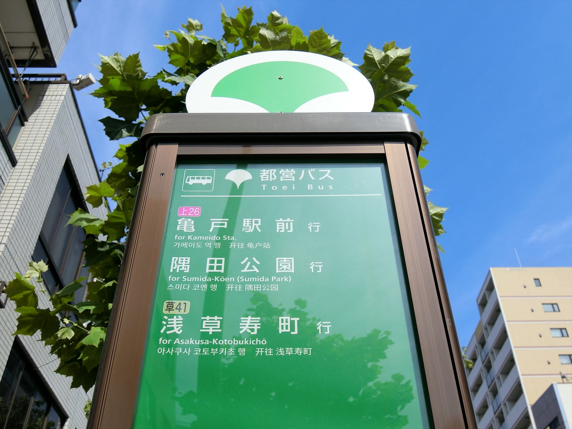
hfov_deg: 49.0
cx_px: 286
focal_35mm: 38
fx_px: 628
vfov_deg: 37.7
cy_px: 214
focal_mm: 8.1
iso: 80
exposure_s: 1/160
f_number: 9.3
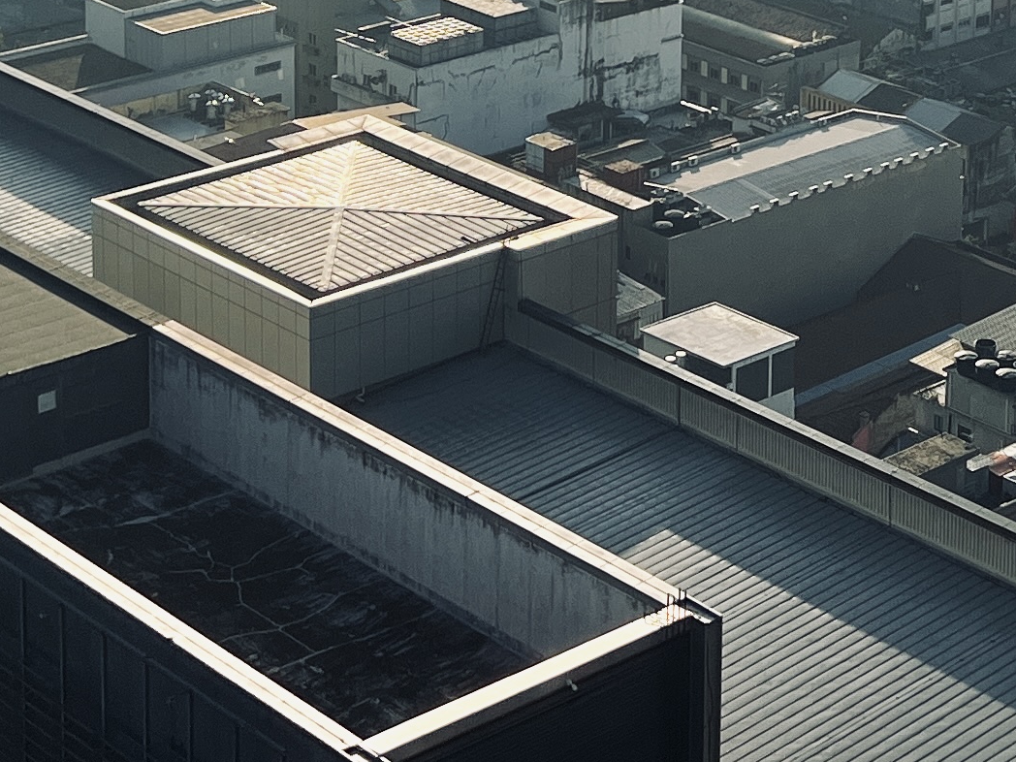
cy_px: -343
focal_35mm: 100
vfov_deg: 14.0
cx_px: 898
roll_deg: -1.5
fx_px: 2935
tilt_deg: -10.1
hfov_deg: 19.3
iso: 50
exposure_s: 1/5587
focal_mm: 5.7
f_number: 1.5
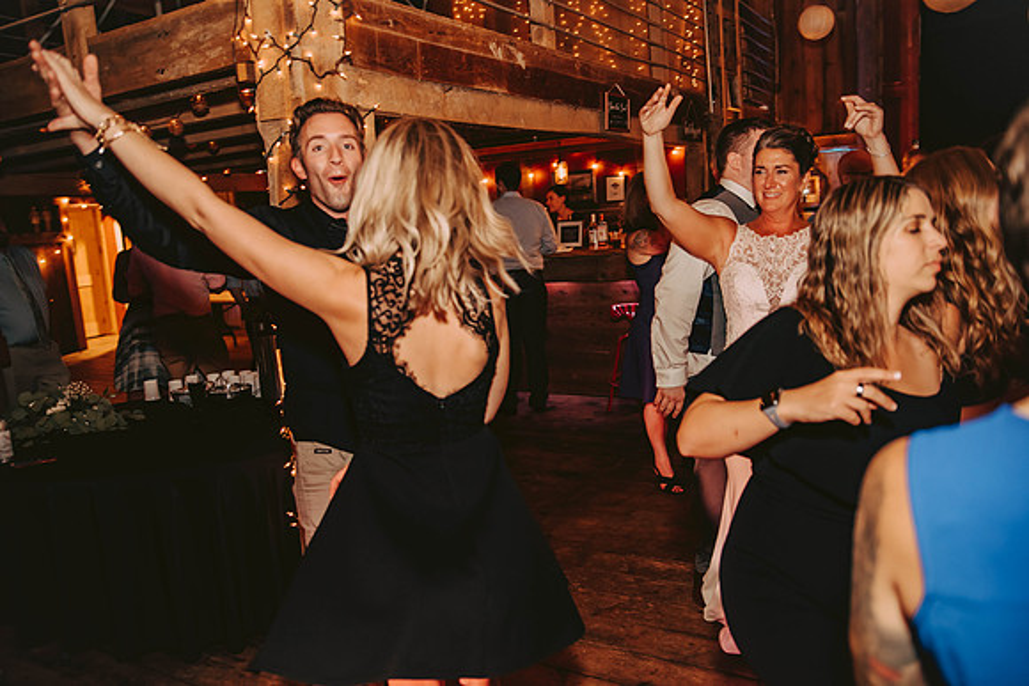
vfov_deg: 46.4
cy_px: 343
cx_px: 514
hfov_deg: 65.5
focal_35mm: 28
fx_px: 800
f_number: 2.8
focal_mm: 28
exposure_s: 1/125
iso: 1250
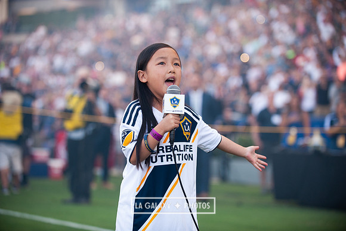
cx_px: 173
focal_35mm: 98
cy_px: 116
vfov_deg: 13.9
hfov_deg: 20.8
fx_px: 941
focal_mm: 98
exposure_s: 1/1250
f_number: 2.8
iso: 800
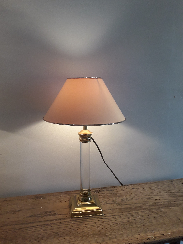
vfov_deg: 65.3
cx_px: 92
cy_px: 122
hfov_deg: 51.4
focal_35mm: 27
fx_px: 190
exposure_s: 1/100
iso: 64
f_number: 1.9
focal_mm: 3.6
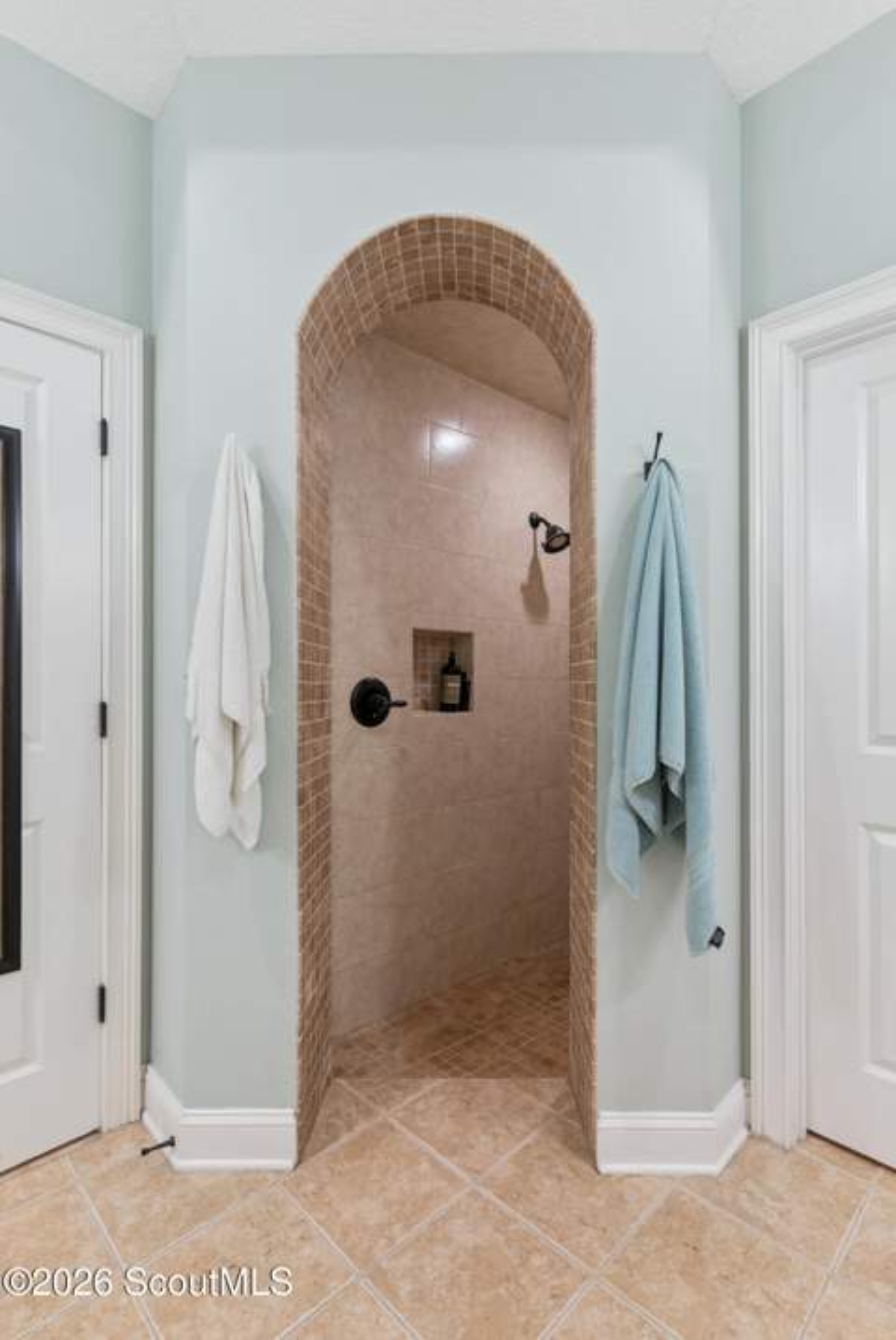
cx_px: 448
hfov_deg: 70.5
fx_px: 633
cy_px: 670
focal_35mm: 17
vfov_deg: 93.2
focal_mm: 17
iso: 250
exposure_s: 1/5
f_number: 8
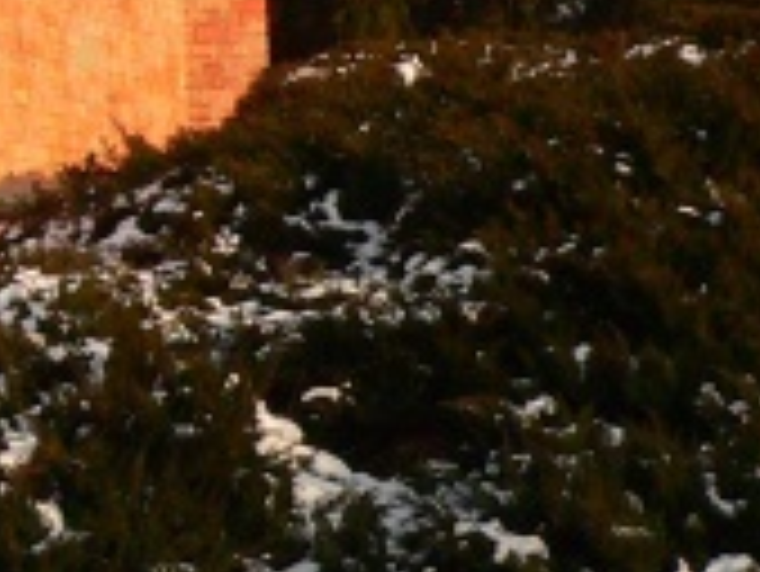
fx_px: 2988
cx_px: -571
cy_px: -99
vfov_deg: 10.7
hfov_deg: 13.2
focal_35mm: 136
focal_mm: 6
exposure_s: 1/640
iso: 200
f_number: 5.6
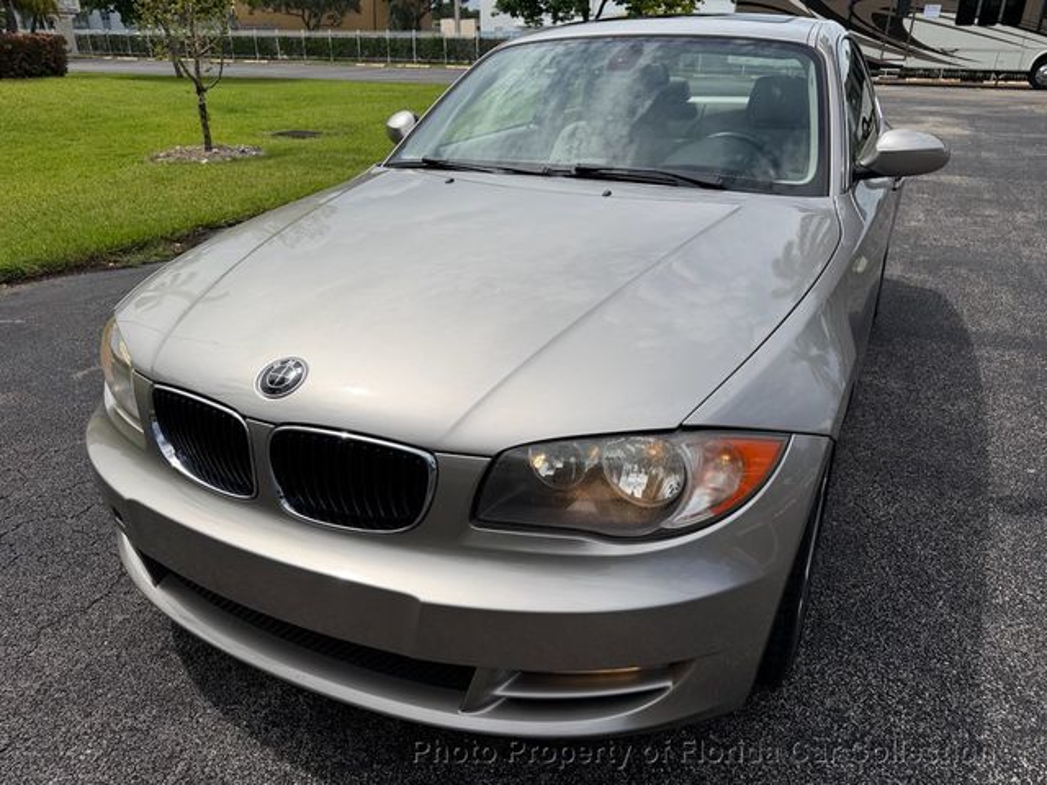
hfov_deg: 71.6
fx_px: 726
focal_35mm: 24
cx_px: 524
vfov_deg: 56.8
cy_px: 392
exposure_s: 1/9091
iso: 80
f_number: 1.78
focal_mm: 6.76
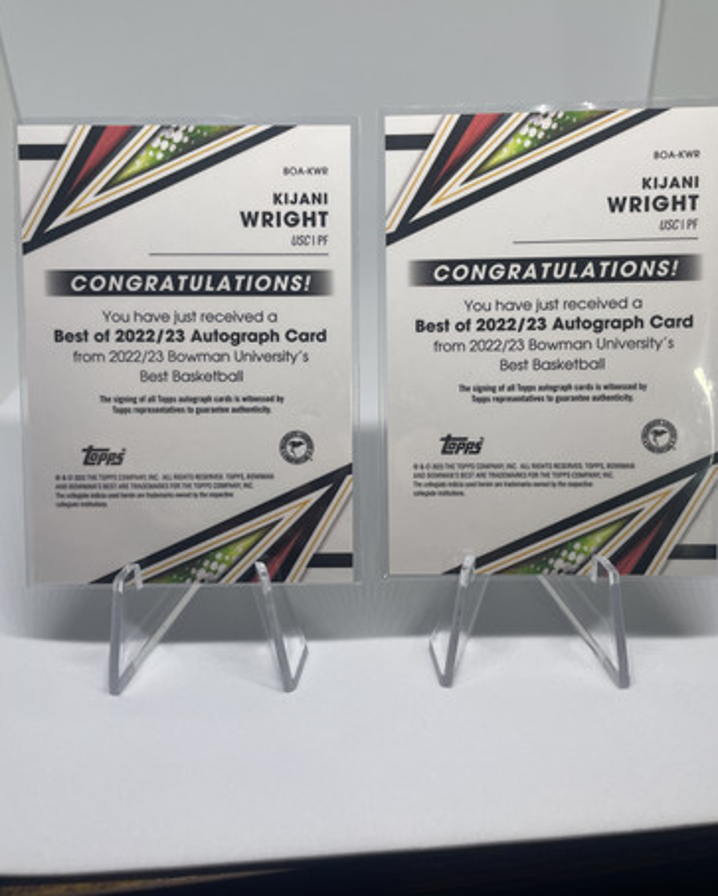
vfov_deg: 62.1
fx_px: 743
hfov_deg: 51.6
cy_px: 421
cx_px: 367
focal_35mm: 28
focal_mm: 4.2
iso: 32
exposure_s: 1/203
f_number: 1.6
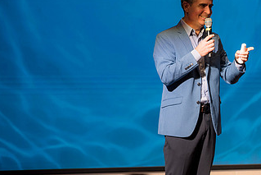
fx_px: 1610
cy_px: 23
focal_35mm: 222
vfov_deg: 6.2
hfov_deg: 9.2
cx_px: 209
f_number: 2.8
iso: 280
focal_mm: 122
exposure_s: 1/60
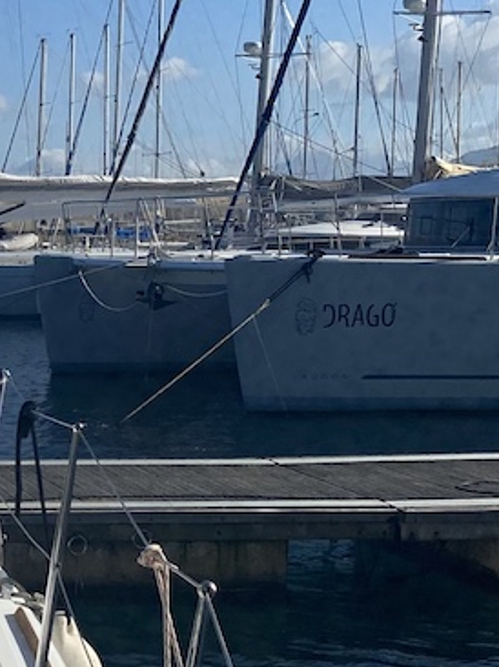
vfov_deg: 22.7
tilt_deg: -5.3
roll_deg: +0.7
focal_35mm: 86
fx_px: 1655
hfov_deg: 15.5
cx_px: -290
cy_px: 432
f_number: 1.8
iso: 32
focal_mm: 4.25
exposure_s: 1/6410
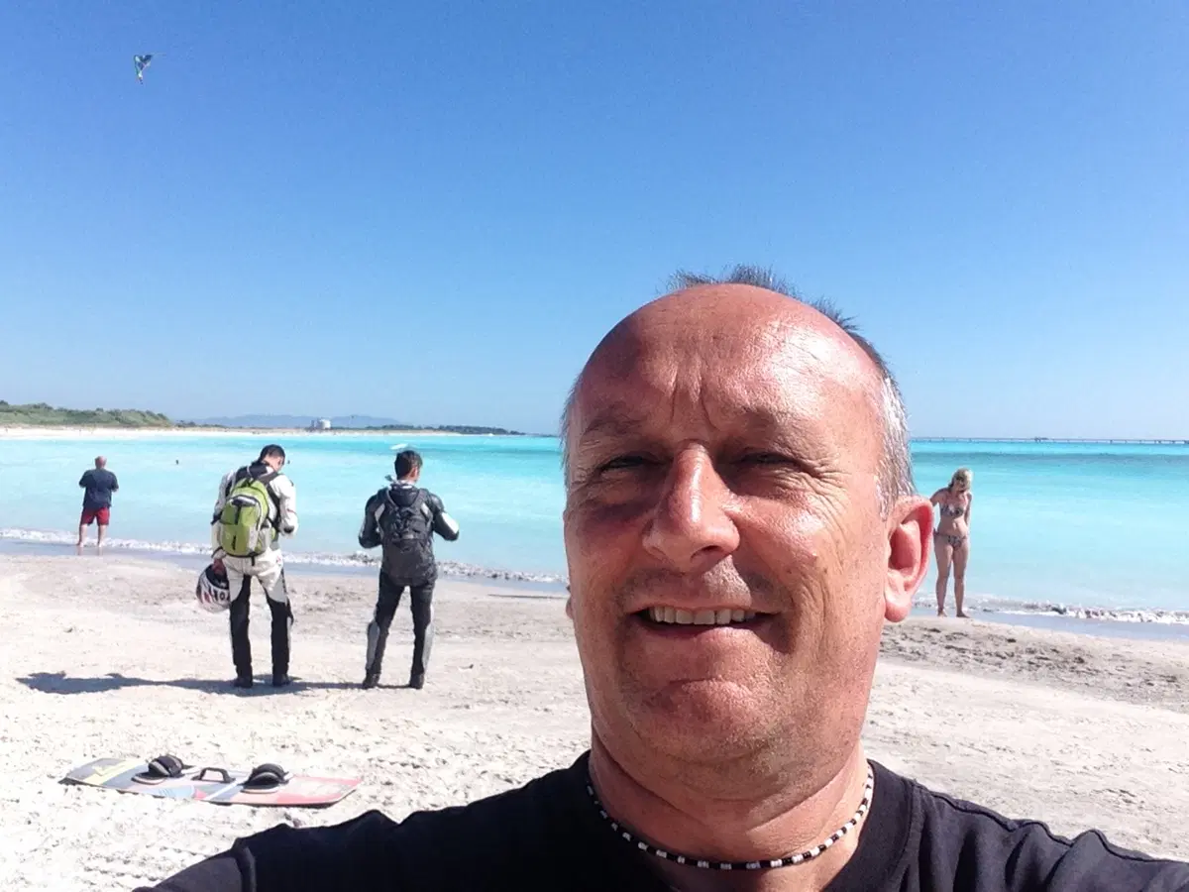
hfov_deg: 52.6
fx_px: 1202
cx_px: 594
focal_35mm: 35
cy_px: 446
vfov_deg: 40.7
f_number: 2.4
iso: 32
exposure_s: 1/1724
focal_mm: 2.18
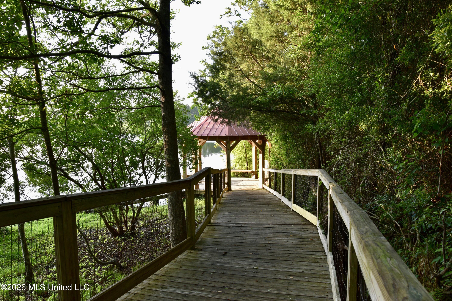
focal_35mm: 27
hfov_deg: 67.4
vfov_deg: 47.9
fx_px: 339
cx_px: 226
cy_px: 150
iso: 400
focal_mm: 18
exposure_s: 1/80
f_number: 8
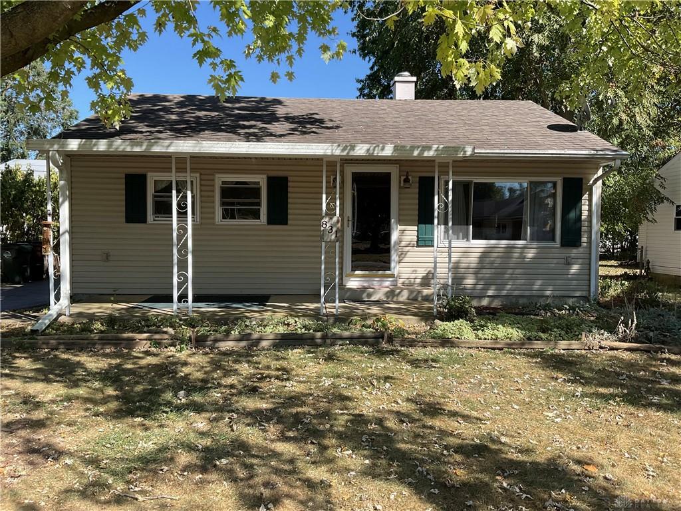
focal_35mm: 29
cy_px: 256
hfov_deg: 61.7
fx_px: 571
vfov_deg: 48.2
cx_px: 340
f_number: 1.8
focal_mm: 3
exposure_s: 1/997
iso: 16
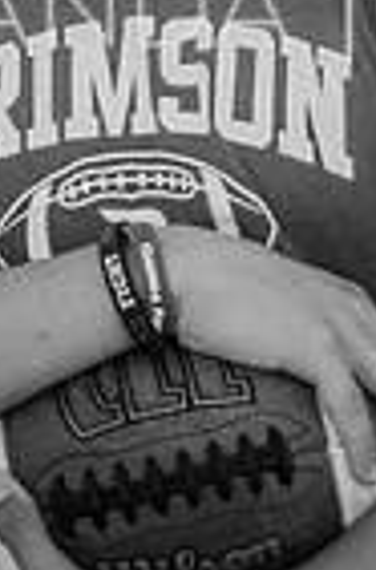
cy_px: -125
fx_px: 2651
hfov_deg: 8.1
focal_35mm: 168
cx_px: 214
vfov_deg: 12.0
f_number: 6.3
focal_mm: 35
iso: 200
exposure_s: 1/160
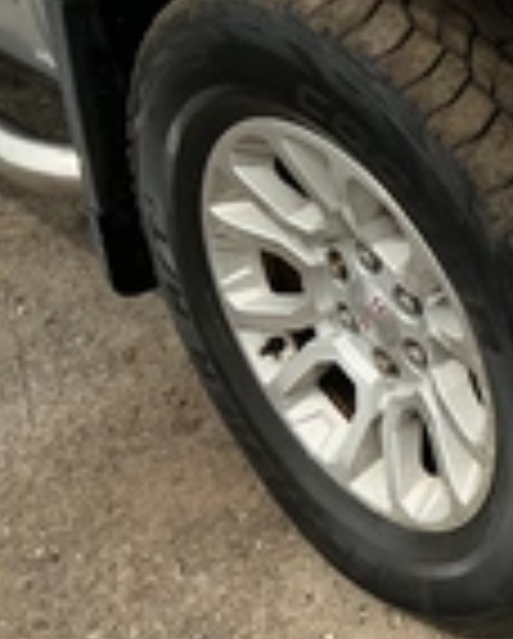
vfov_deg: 24.4
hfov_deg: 17.6
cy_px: 153
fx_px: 1458
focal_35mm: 77
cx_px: 801
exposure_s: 1/1730
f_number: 1.8
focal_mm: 3
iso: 25
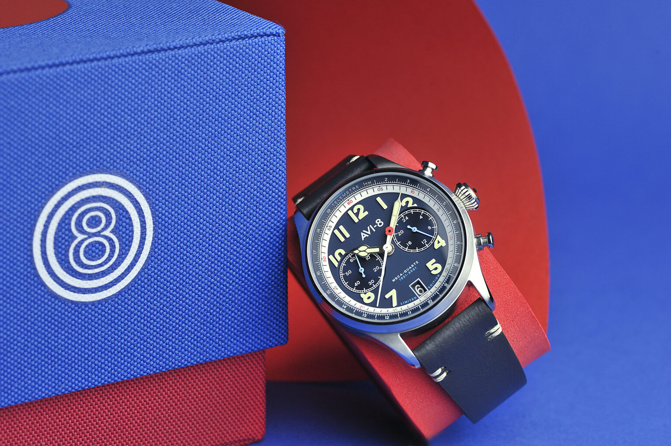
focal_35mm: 100
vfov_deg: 13.7
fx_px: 1863
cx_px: 336
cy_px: 223
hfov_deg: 20.4
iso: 1000
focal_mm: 100
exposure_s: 1/60
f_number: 13
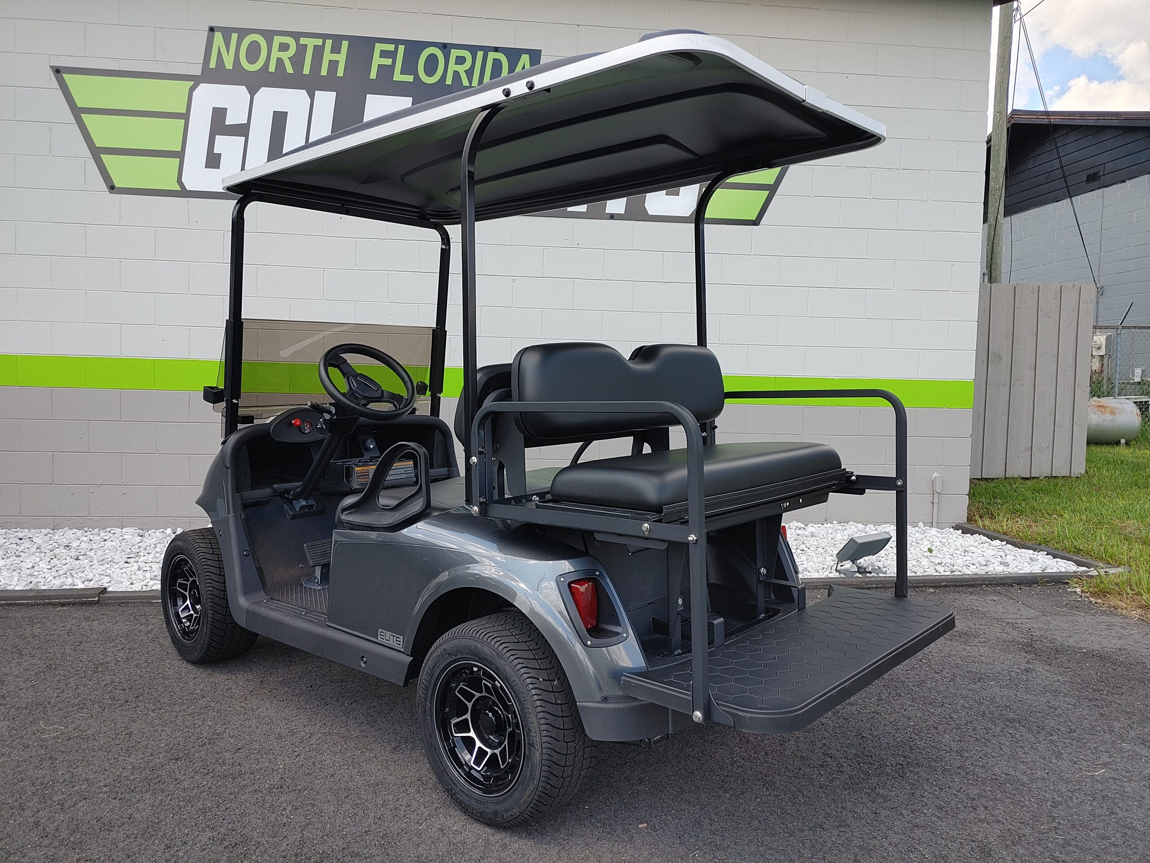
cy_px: 432
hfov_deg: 67.3
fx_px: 864
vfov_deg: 53.1
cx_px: 575
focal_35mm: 26
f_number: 1.8
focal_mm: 4.81
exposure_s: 1/472
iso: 50
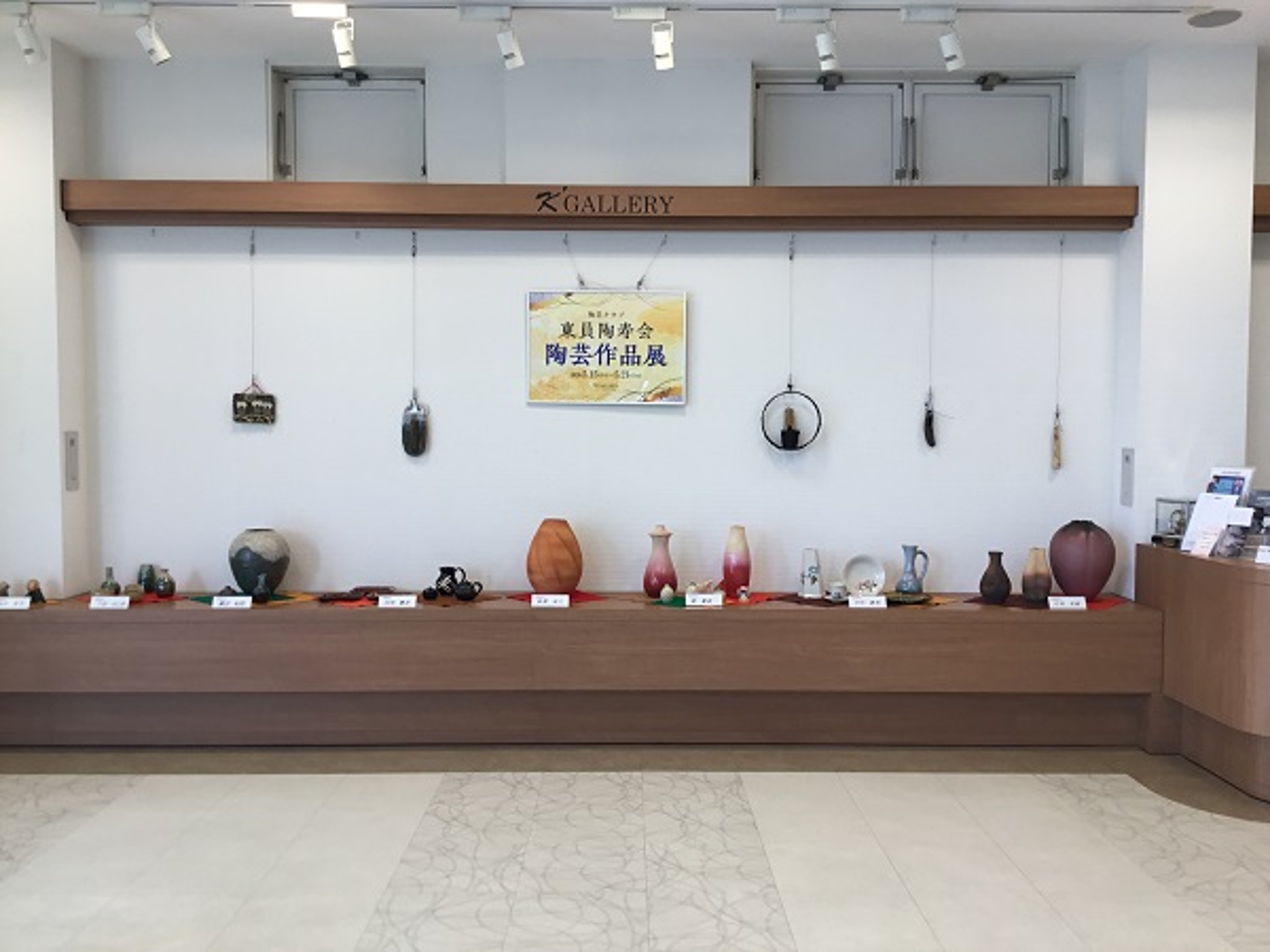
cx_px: 635
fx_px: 1137
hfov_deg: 58.4
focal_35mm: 31
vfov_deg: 45.4
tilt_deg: -2.7
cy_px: 476
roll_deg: -0.6
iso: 32
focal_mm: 3.3
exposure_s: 1/60
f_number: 2.4
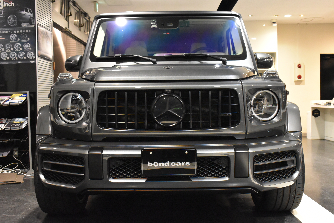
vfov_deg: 31.9
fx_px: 390
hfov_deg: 46.4
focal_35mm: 42
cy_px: 112
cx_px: 167
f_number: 8
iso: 6400
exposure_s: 1/50
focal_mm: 28
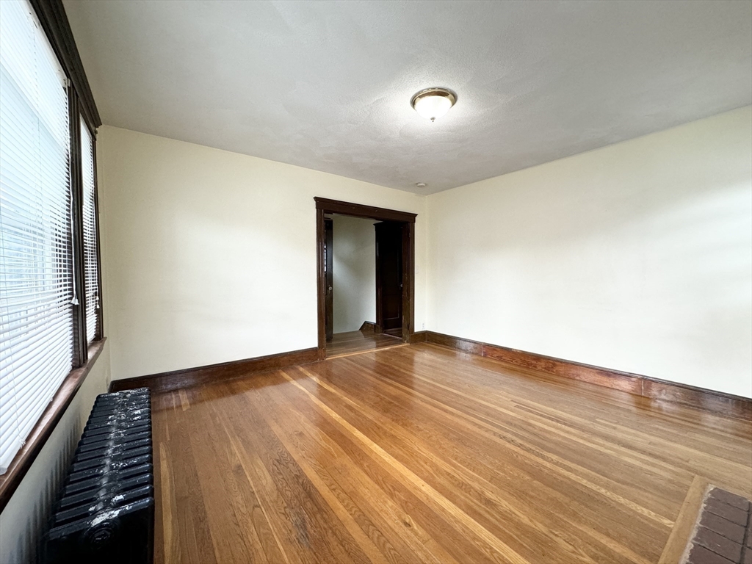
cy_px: 282
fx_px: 304
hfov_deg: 102.1
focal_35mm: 14
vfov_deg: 85.7
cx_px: 376
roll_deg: +0.3
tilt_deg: -1.8
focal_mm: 2.22
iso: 250
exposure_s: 1/120
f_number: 2.2
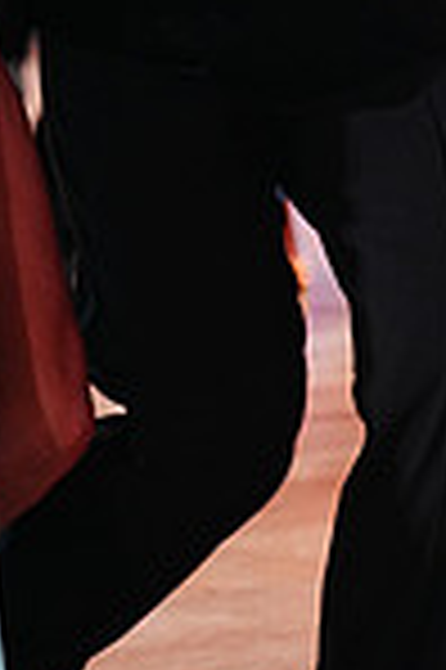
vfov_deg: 7.5
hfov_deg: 5.0
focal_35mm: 273
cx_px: 7
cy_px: -193
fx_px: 5085
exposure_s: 1/500
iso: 2000
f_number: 2.8
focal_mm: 70
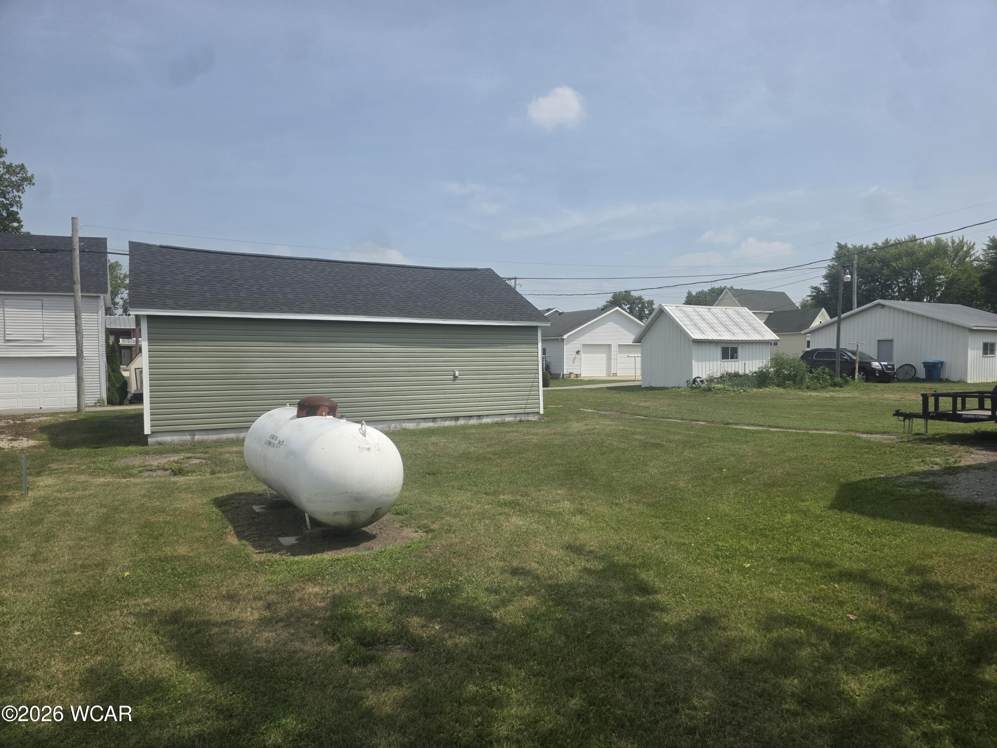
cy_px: 374
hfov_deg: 73.9
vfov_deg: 58.9
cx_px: 498
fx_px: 662
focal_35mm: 23
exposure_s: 1/7626
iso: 80
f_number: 1.7
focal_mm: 6.3
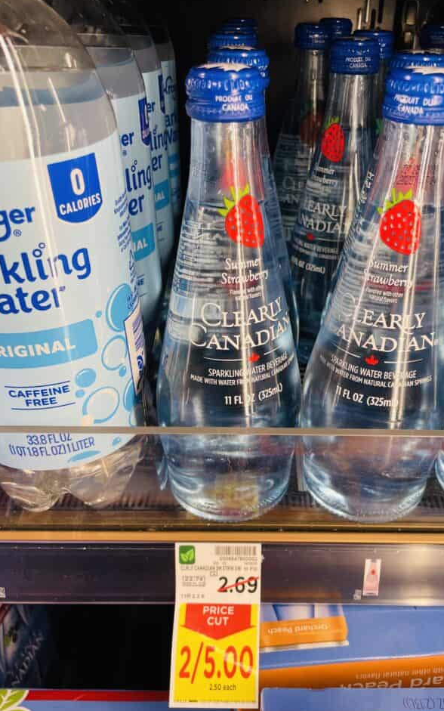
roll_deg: -3.0
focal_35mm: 30
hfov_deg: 41.7
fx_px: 581
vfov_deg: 62.8
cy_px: 382
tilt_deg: -26.4
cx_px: 264
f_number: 1.6
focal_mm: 4.2
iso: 64
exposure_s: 1/121
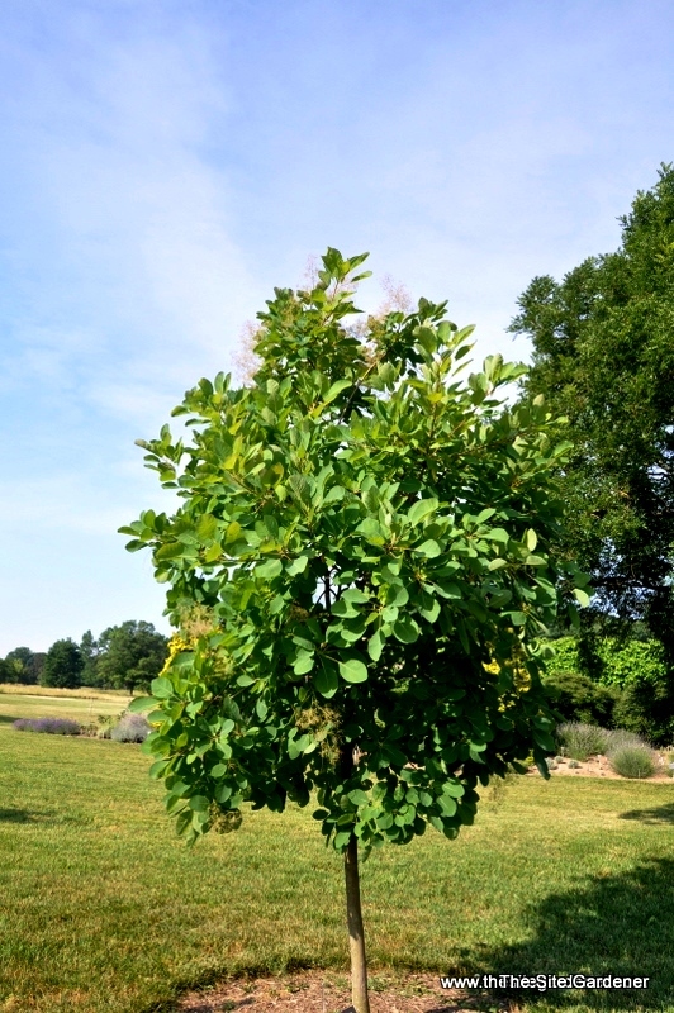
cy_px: 506
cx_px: 337
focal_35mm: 27
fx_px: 760
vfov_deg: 67.4
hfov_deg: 47.9
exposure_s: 1/125
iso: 200
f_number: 11
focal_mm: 18
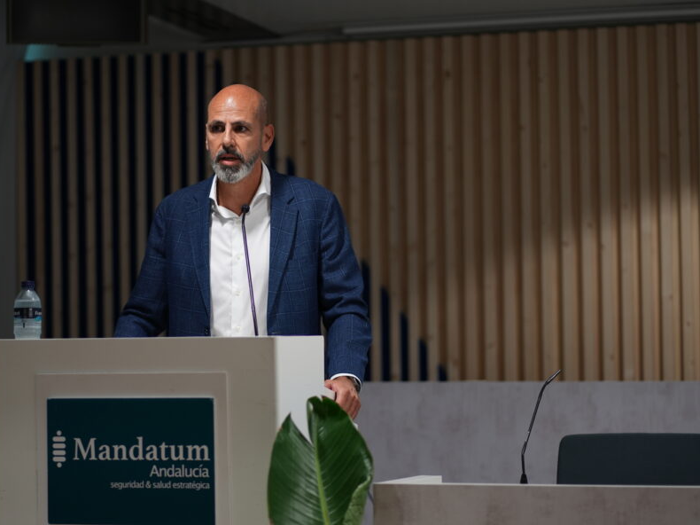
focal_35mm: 106
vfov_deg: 14.0
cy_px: 289
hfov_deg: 18.5
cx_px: 261
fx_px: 2143
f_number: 1.8
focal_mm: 85
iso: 250
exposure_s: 1/100
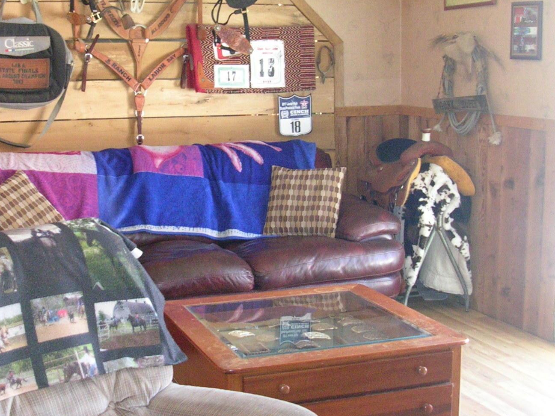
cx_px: 216
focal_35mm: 60
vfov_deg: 24.3
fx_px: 962
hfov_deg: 32.1
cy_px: 148
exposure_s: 1/26.1
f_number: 2.8
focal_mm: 5.8
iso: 200
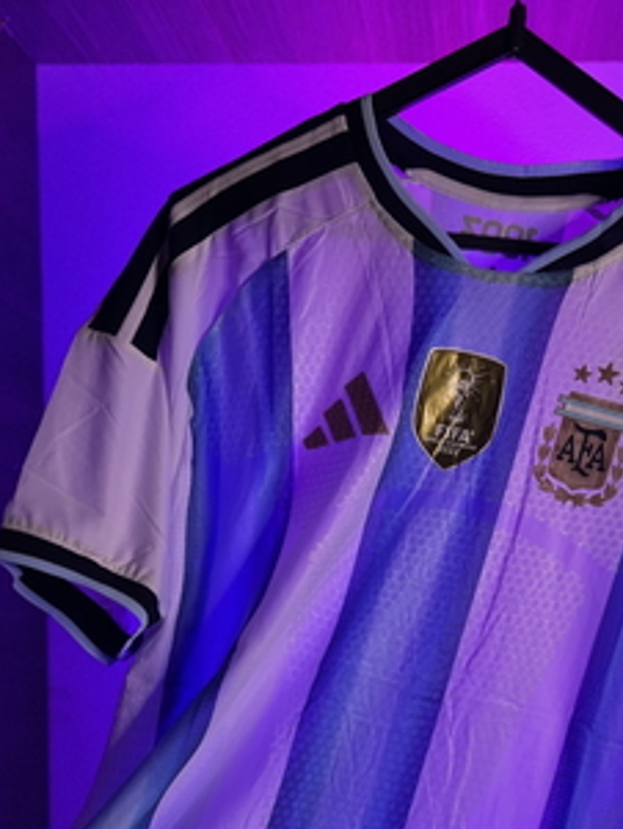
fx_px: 1103
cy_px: 660
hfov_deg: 31.1
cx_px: 449
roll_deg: +0.2
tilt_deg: -4.2
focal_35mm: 46
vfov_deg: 39.6
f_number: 1.5
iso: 250
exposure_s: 1/60
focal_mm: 5.7
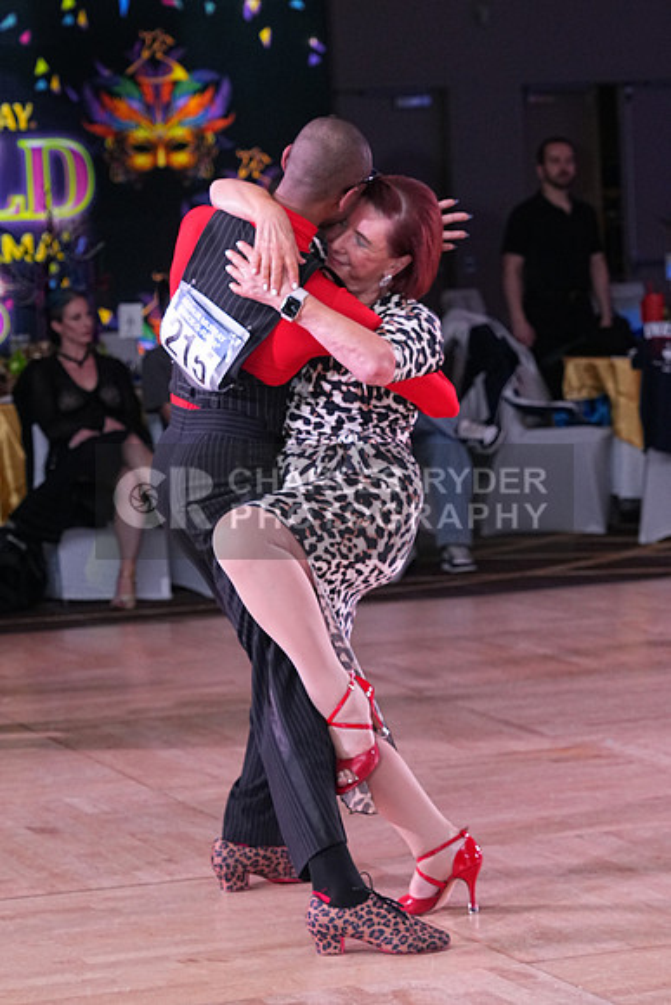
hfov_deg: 11.4
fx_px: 3353
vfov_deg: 17.1
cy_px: 502
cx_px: 336
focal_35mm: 120
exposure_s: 1/320
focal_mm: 80
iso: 2500
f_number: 5.6
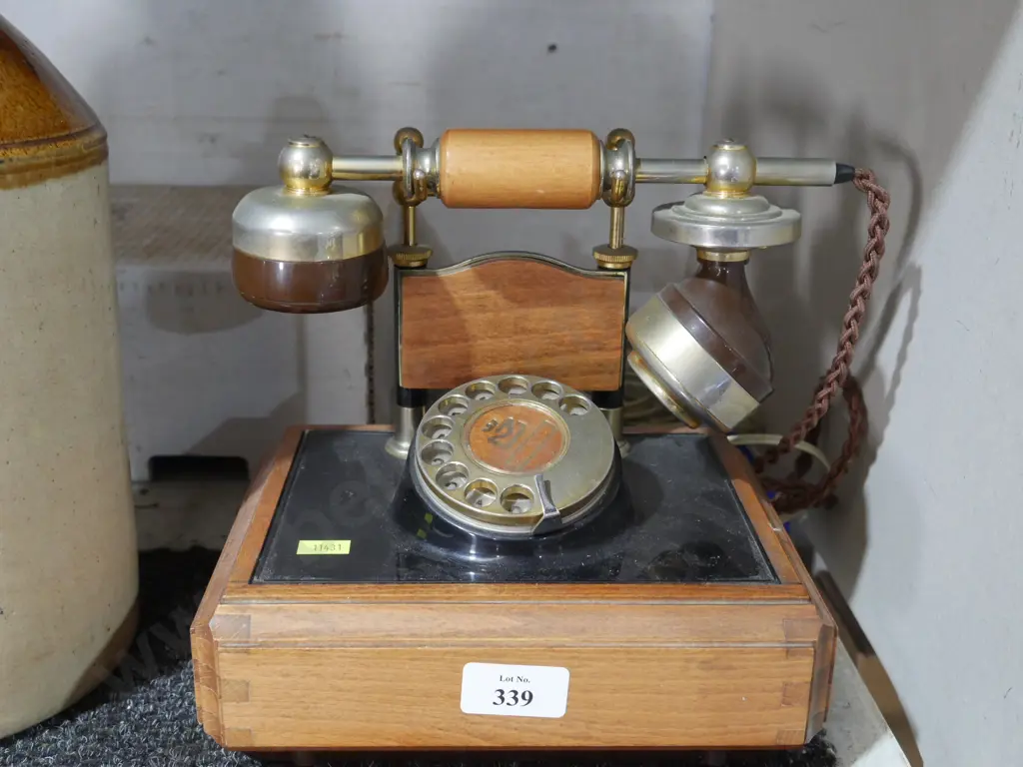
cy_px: 384
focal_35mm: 40
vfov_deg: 36.0
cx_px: 512
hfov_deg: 46.8
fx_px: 1182
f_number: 4.4
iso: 2000
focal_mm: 20
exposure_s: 1/60
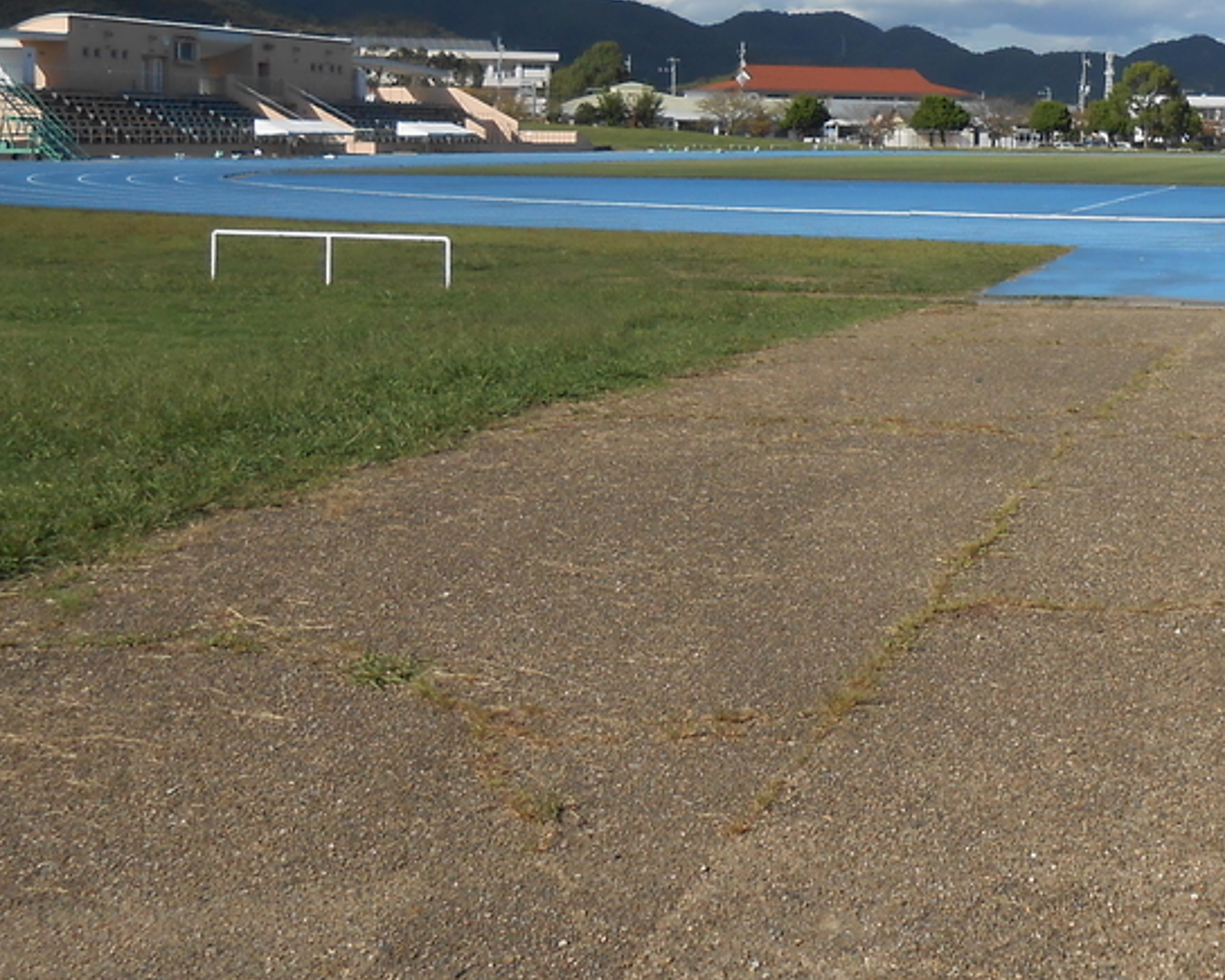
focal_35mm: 56
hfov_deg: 32.4
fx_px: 2030
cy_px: 196
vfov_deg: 26.6
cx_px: 1020
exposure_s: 1/1000
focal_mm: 4.6
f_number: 3.5
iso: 80
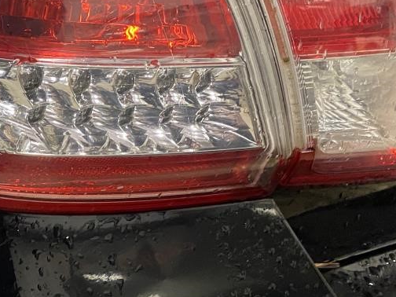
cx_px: -62
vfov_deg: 21.9
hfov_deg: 26.5
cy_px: 53
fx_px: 755
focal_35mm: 66
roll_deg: -3.9
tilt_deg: -28.2
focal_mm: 4.25
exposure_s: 1/40
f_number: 1.8
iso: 400
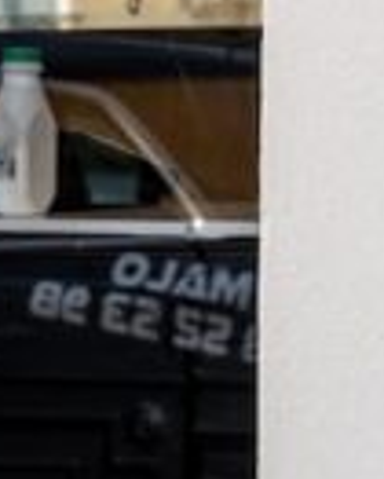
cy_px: -391
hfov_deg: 3.6
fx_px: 5907
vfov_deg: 4.6
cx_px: 1349
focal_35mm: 416
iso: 100
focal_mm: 50.4
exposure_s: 1/100
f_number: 5
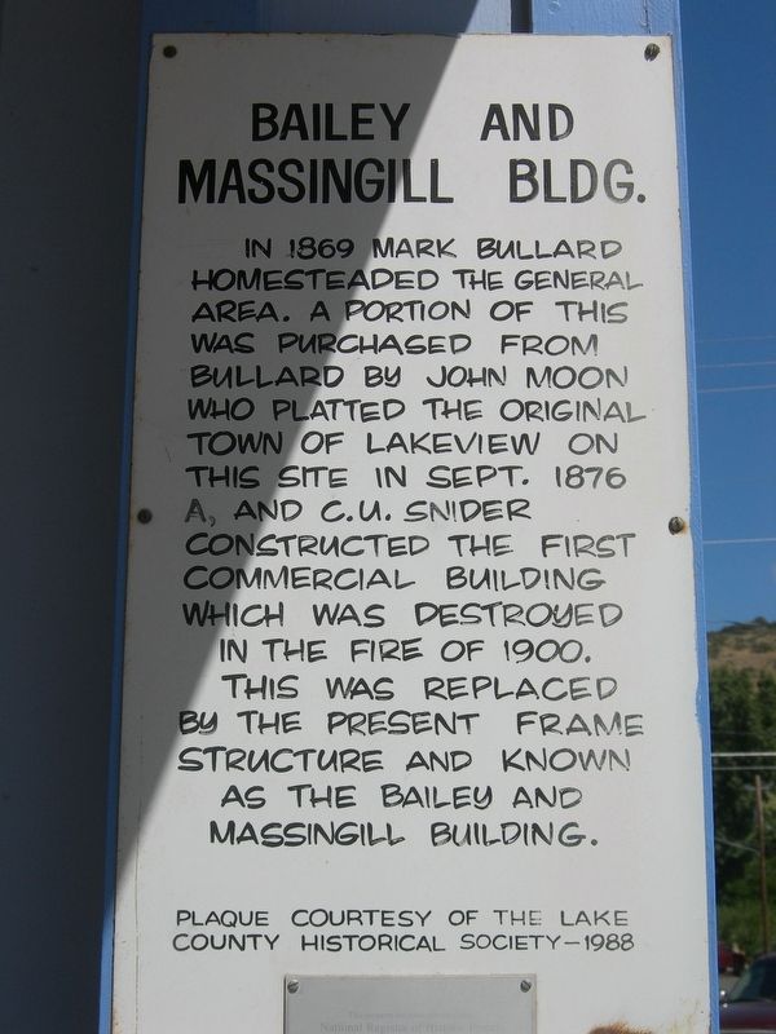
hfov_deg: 24.0
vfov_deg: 31.7
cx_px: 388
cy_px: 517
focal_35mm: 61
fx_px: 1823
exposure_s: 1/665
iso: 50
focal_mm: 12.7
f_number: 5.9
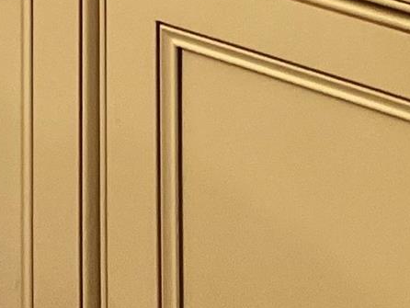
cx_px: -449
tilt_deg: -1.8
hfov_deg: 10.1
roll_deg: +0.2
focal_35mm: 179
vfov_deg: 7.1
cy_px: -705
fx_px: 2121
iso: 64
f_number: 1.5
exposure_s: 1/60
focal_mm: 5.7
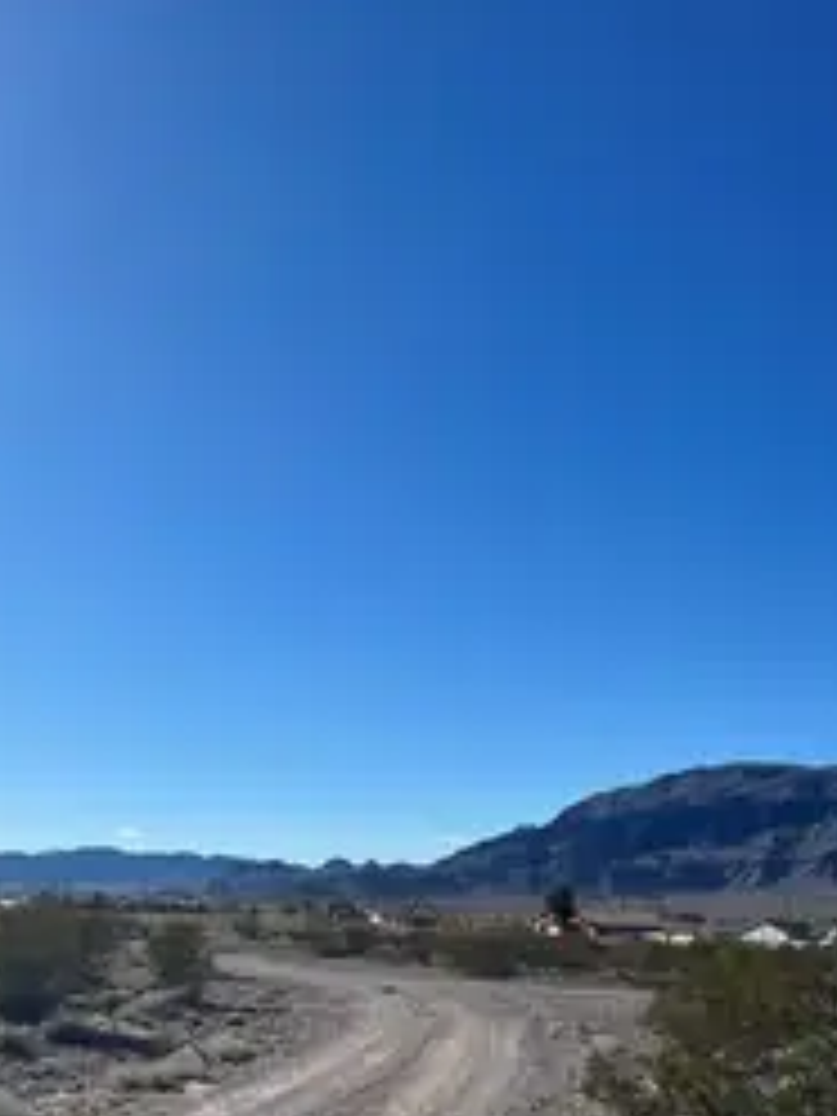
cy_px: 734
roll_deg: -2.5
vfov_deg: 44.2
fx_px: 1354
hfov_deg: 33.7
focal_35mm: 42
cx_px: 212
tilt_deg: +5.9
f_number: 1.6
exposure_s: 1/6173
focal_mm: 5.1
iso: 50
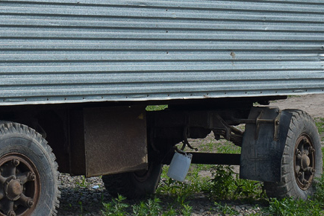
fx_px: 1045
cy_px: -5
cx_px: 39
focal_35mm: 116
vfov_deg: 11.7
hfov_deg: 17.4
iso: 200
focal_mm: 28
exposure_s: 1/640
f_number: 6.3
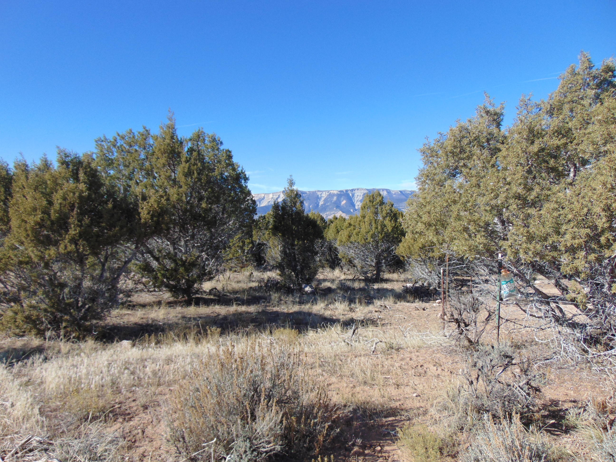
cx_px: 308
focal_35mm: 25
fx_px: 445
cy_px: 231
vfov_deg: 54.9
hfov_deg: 69.4
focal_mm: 4.5
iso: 80
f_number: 3
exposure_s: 1/1000
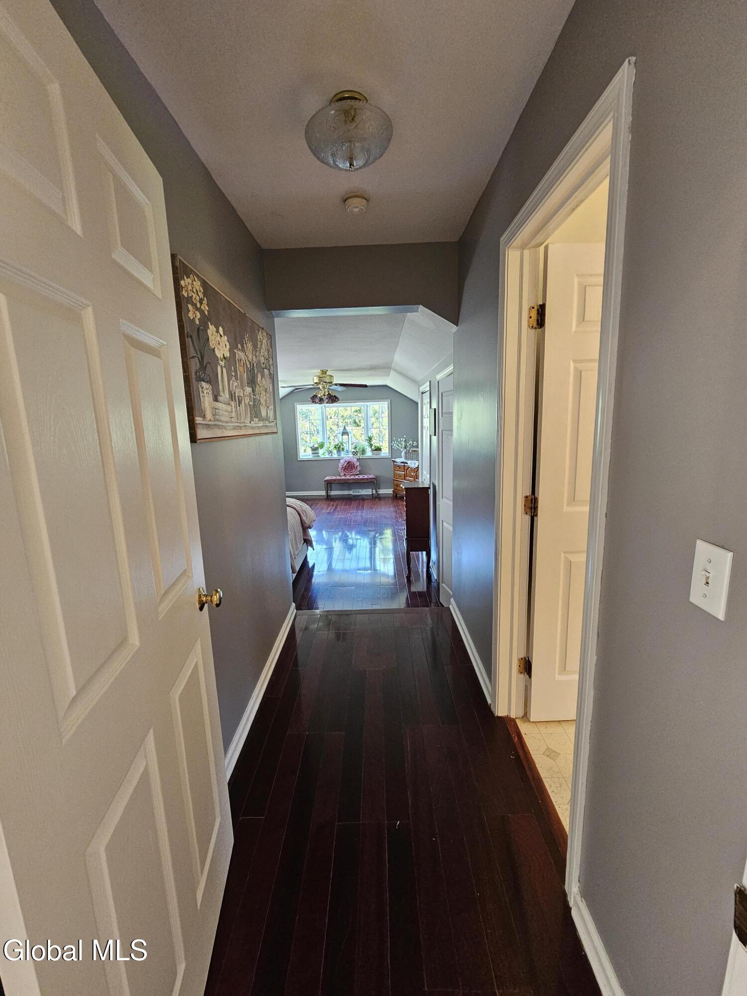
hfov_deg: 89.9
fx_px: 374
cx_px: 374
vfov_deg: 106.2
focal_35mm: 13
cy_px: 498
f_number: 2.2
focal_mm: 2.2
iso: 400
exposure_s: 1/60
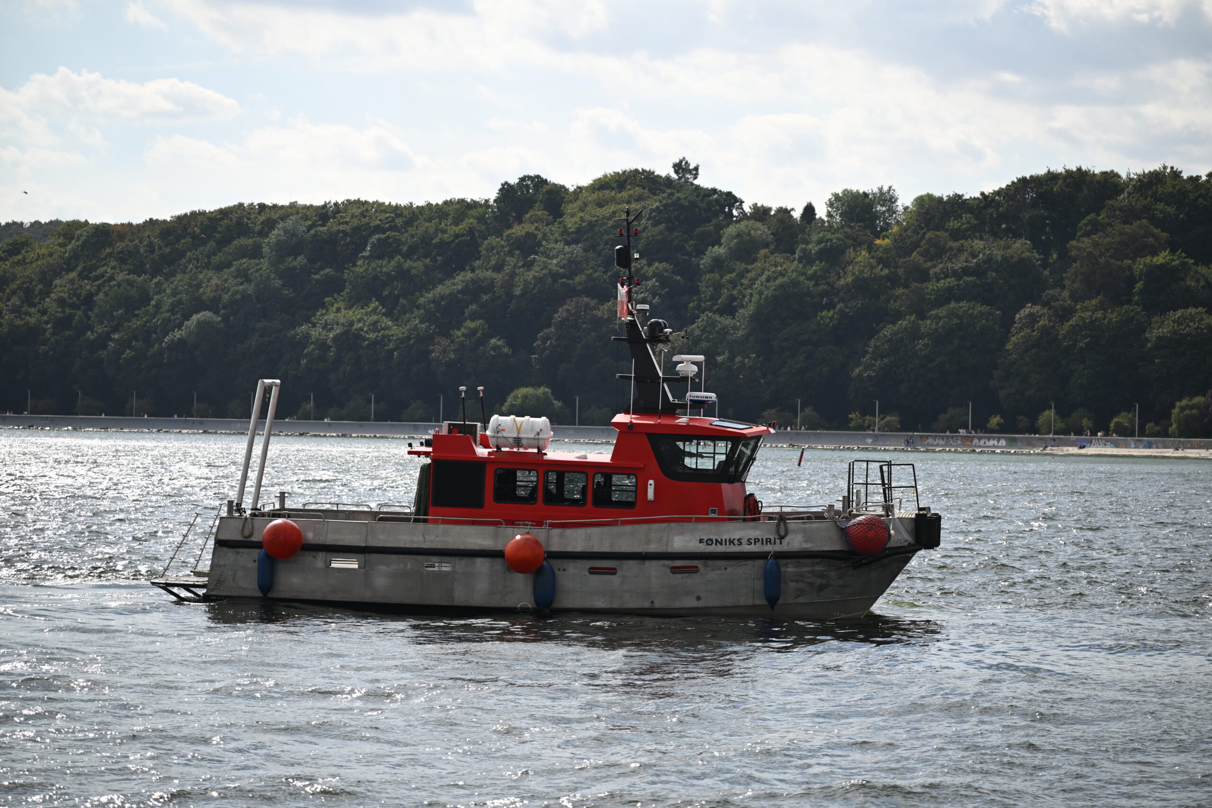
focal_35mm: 120
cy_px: 404
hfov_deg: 17.1
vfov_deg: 11.4
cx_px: 606
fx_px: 4040
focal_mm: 120
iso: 100
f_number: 4
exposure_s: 1/1250
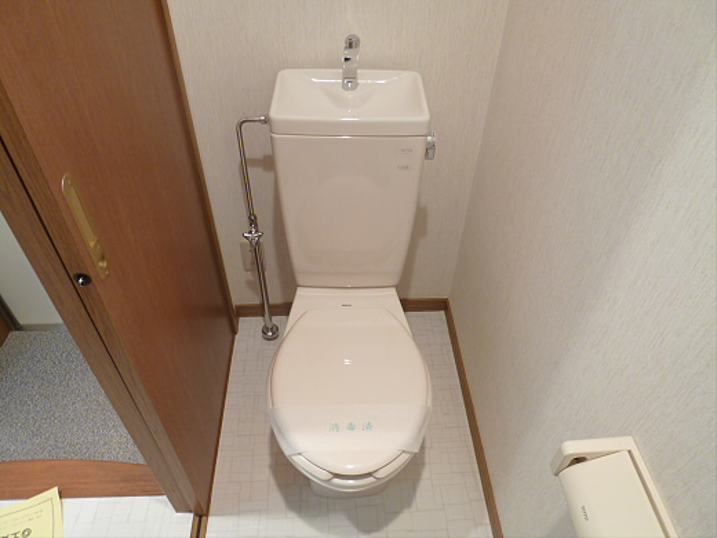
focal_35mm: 24
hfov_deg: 71.6
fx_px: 497
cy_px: 269
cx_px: 358
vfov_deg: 56.8
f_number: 2.5
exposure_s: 1/8
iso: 100
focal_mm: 4.3
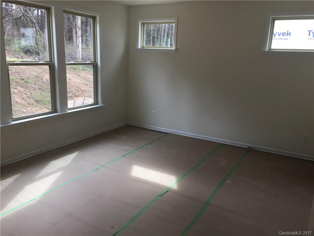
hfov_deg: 61.7
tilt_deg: -13.6
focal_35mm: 29
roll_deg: -1.7
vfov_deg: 48.2
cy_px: 118
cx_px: 157
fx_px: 263
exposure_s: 1/120
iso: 40
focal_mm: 4.15
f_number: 2.2
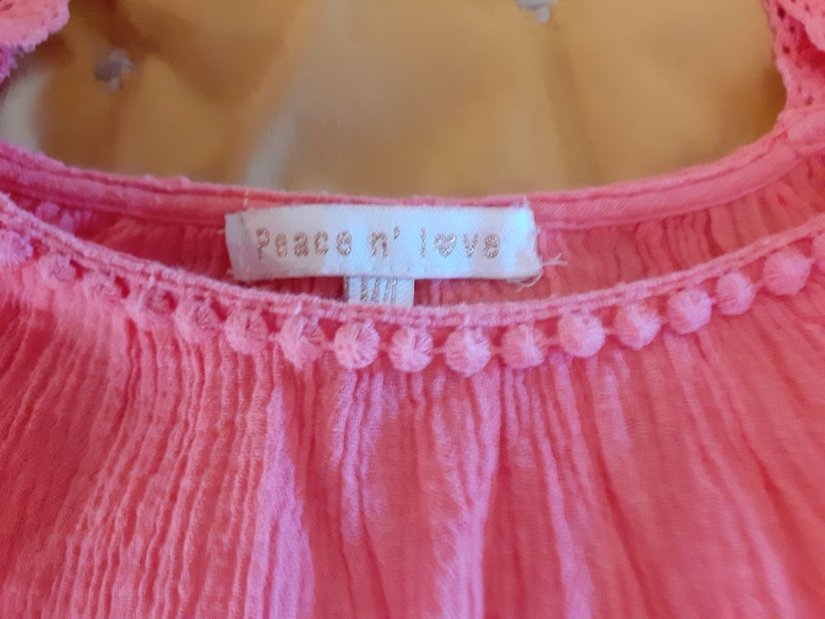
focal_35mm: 27
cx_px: 412
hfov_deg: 65.3
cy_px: 310
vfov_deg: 51.4
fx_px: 643
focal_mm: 3.6
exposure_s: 1/25
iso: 400
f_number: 1.9
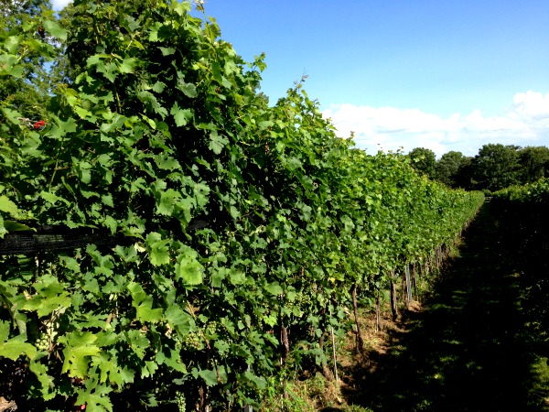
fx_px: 523
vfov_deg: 42.9
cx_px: 274
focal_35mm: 33
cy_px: 206
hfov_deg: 55.4
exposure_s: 1/968
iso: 50
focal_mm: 4.13
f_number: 2.4
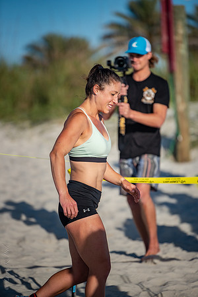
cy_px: 148
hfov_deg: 6.9
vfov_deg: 10.3
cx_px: 99
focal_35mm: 200
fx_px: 1650
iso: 360
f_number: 2.8
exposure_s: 1/4000
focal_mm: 200
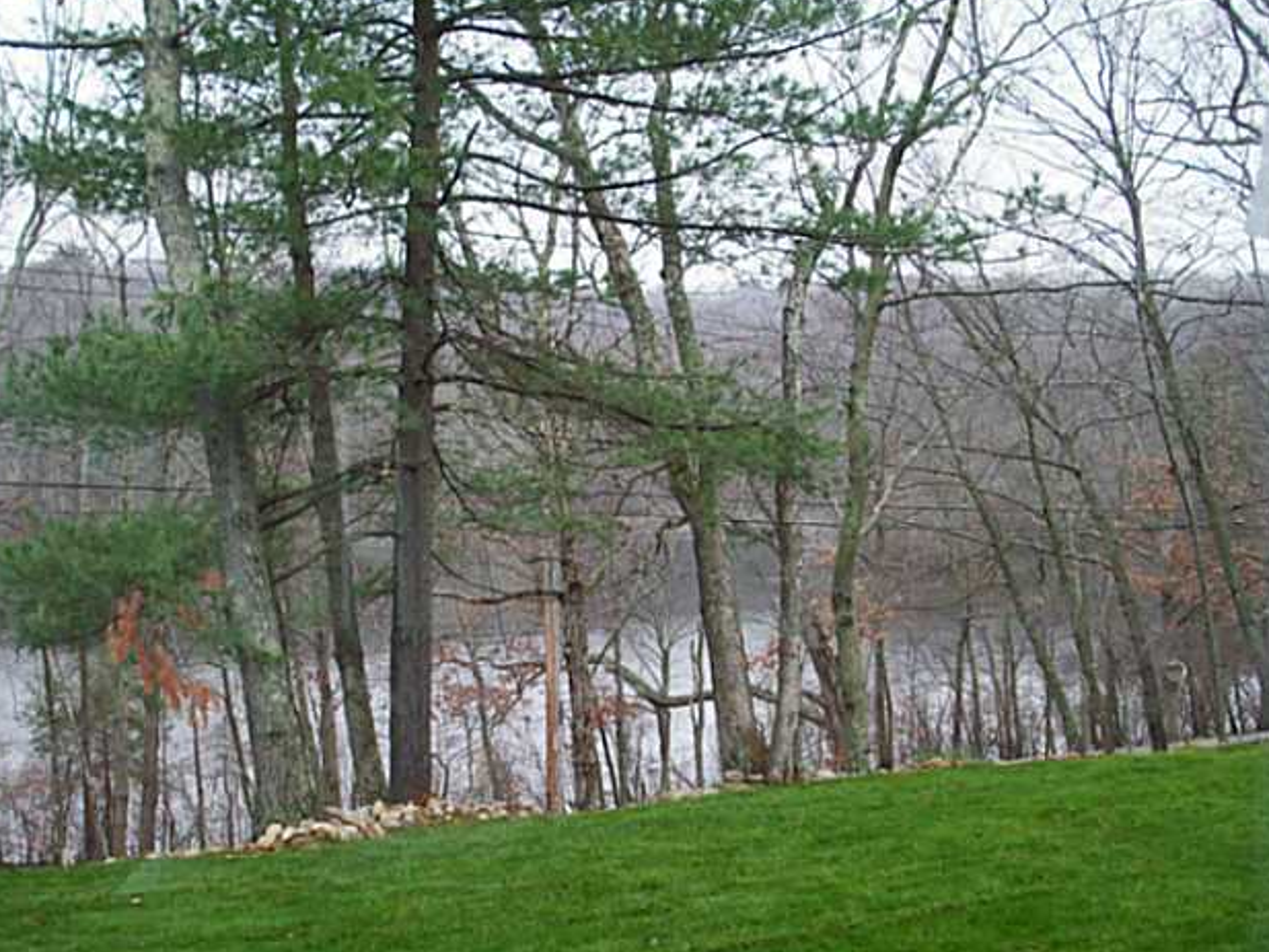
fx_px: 1760
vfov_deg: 30.3
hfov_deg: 39.5
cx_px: 506
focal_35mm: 48
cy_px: 522
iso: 80
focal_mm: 6.2
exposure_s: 1/57.5
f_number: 2.8
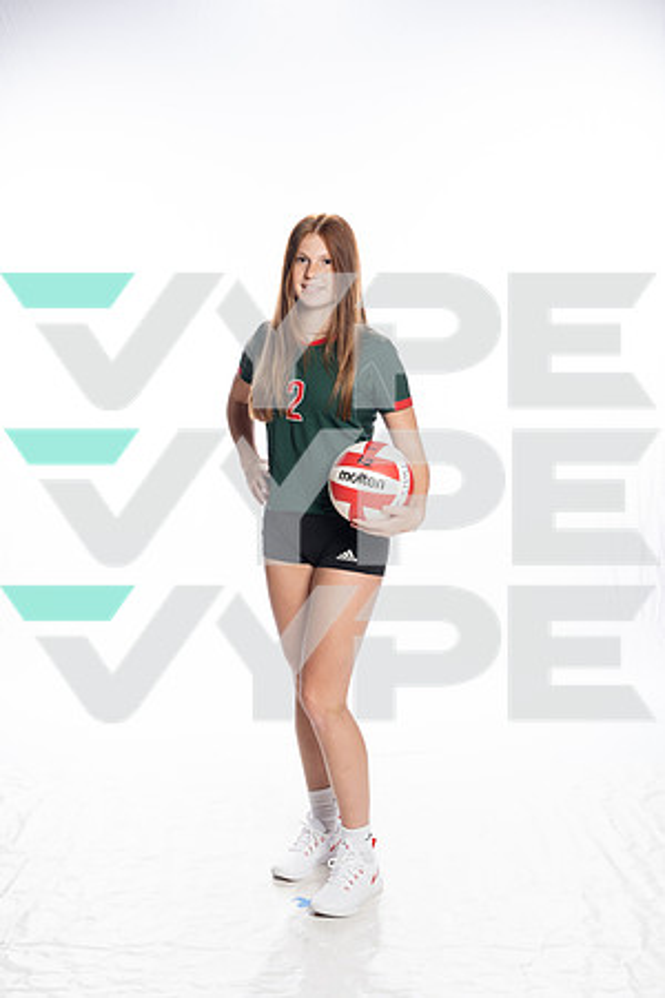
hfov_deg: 27.0
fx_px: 1385
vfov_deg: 39.6
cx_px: 332
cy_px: 499
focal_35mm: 50
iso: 400
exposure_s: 1/250
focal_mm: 50
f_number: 8
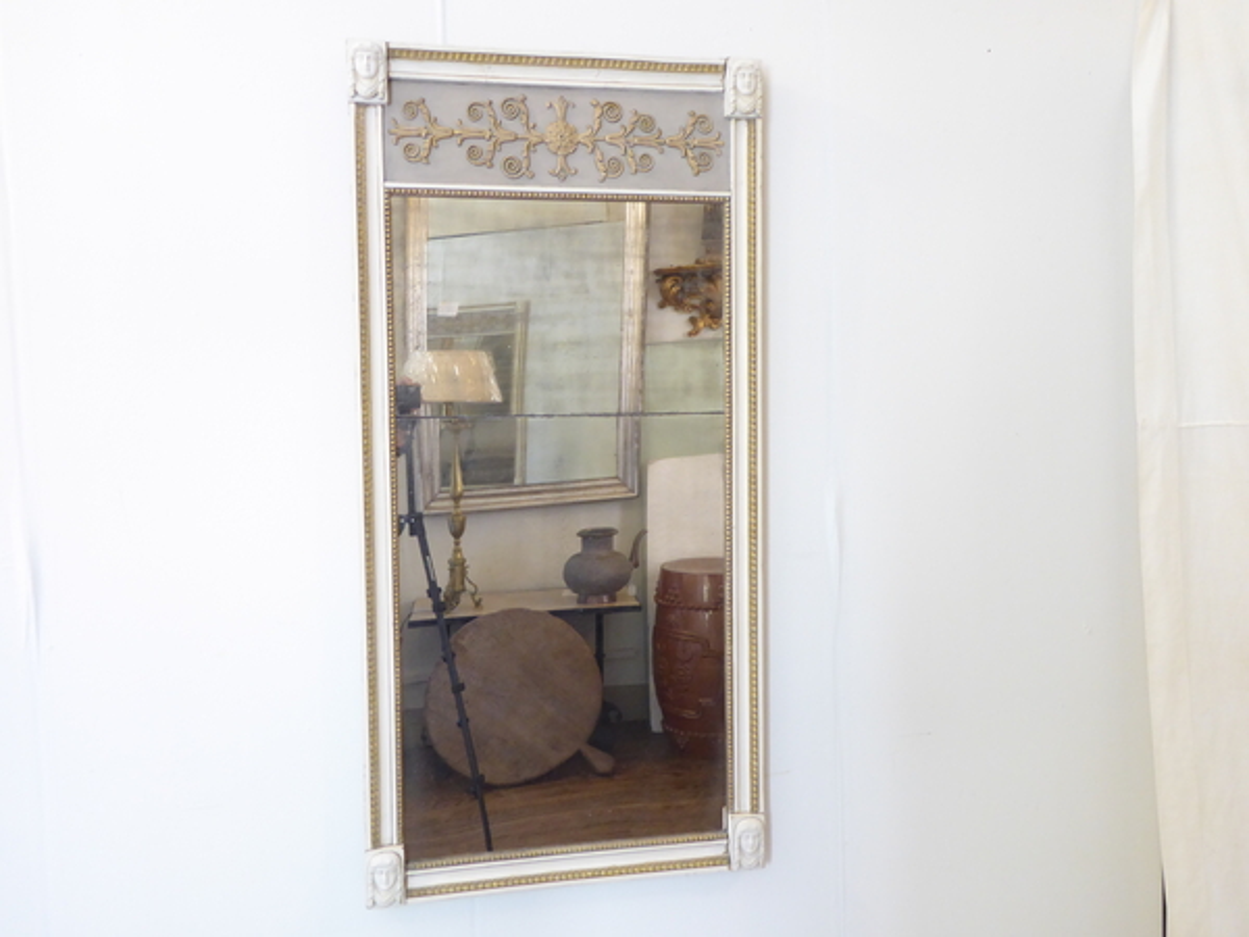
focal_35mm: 31
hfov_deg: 58.4
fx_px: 1119
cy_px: 468
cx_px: 624
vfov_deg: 45.4
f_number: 3.5
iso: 400
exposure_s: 1/10
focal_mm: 5.4
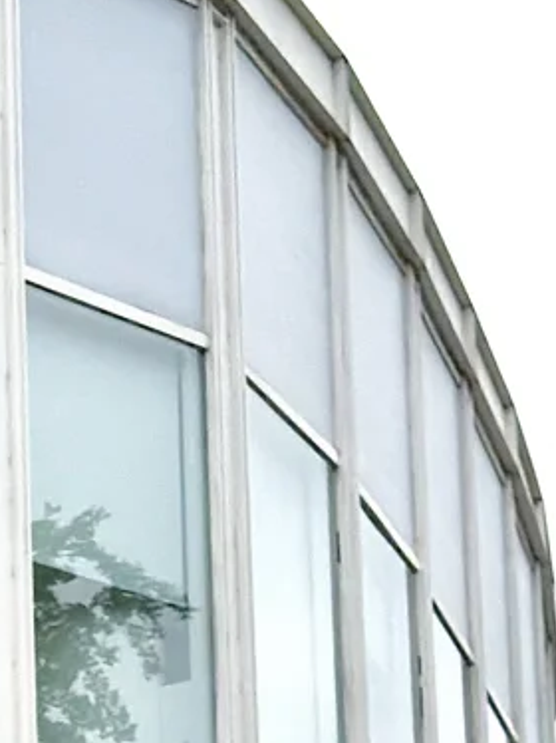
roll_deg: -1.4
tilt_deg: +11.2
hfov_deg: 7.8
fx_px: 3966
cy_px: 973
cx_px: -463
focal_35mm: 185
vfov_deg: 10.5
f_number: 1.78
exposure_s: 1/5587
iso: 320
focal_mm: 6.76
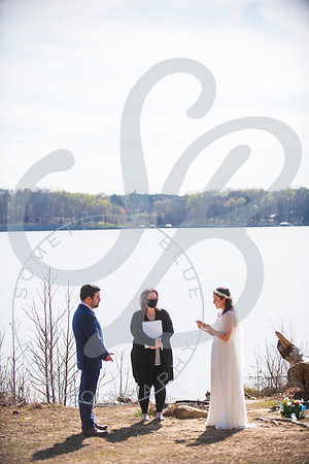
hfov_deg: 14.0
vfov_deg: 20.8
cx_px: 154
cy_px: 232
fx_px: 1262
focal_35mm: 98
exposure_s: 1/1000
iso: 100
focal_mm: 98
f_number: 2.8
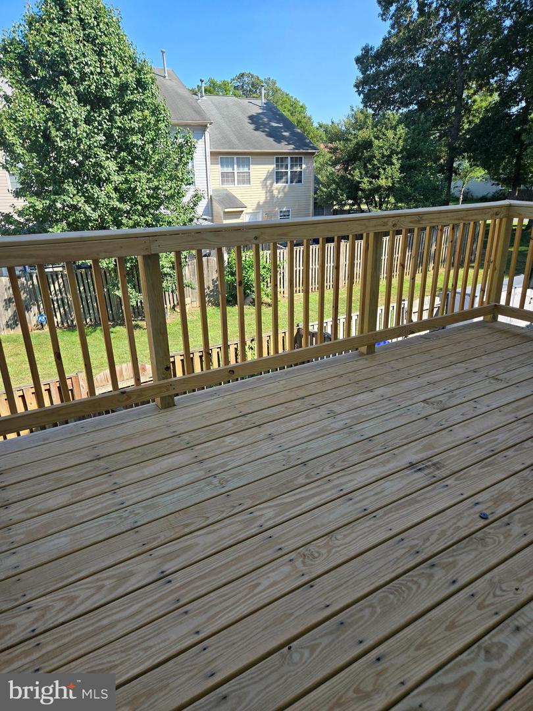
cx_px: 266
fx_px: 472
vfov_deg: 73.9
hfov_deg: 58.9
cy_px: 356
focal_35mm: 23
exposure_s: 1/2650
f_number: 1.8
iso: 80
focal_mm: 5.4
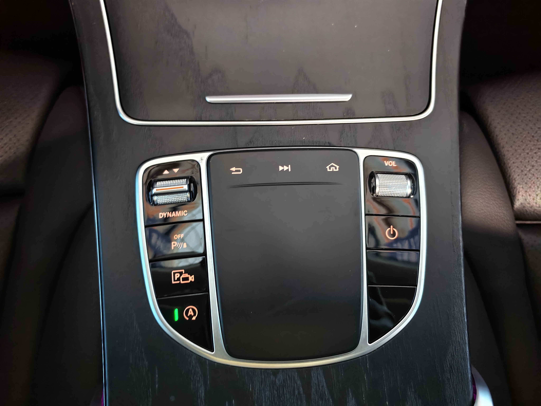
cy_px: 203
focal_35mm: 23
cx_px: 270
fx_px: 359
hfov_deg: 73.9
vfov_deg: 58.9
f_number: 1.57
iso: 1538
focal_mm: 5.6
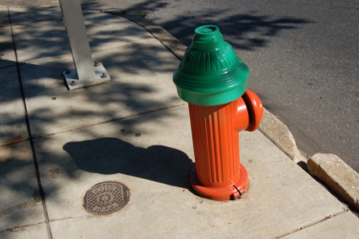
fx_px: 388
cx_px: 180
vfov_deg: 34.1
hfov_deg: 49.6
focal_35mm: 39
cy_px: 120
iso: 200
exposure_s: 1/320
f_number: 9
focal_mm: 26
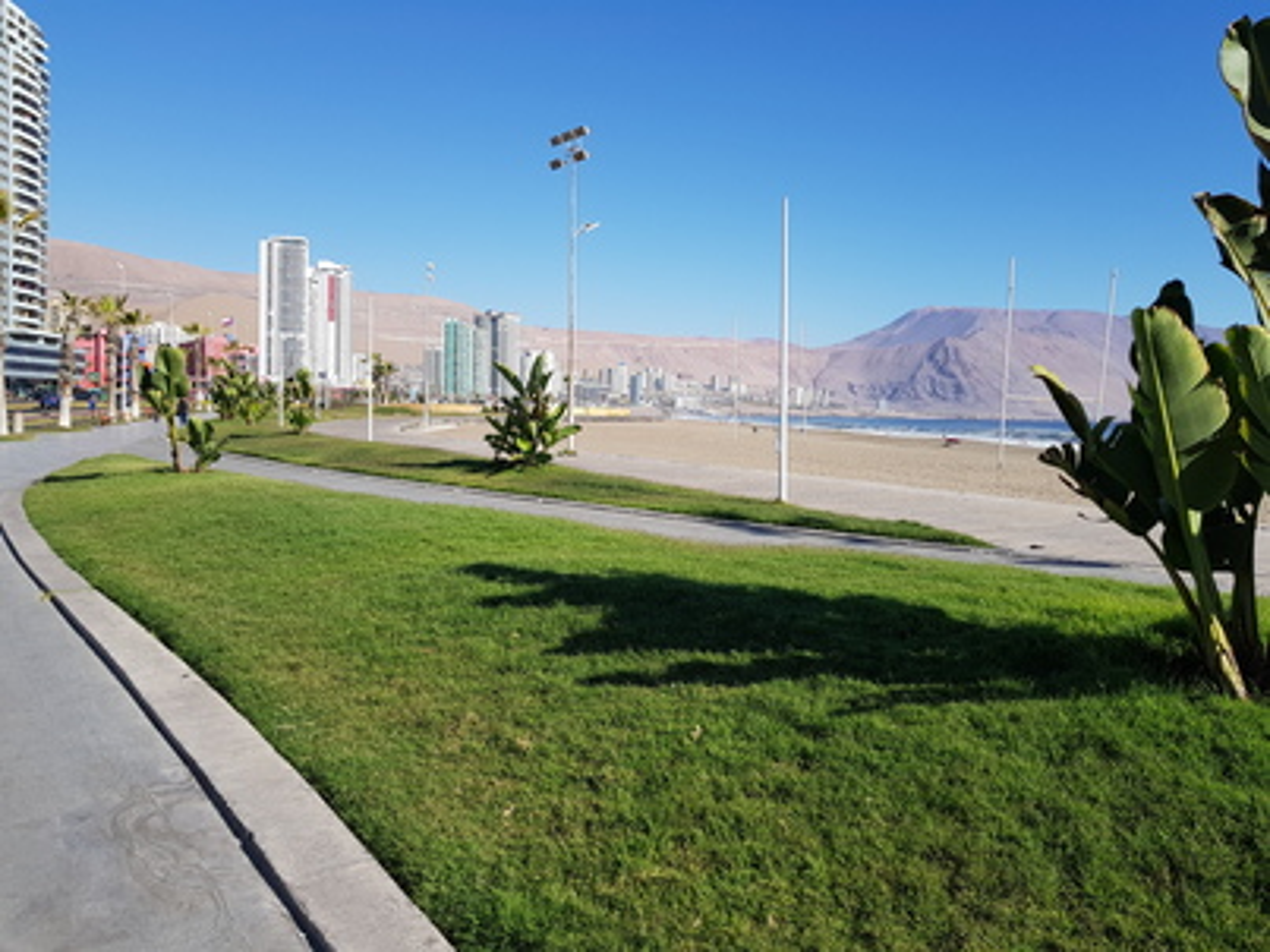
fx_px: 954
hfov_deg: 67.3
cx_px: 635
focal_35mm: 26
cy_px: 476
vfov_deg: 53.0
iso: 40
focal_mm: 4.2
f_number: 1.7
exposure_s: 1/2288
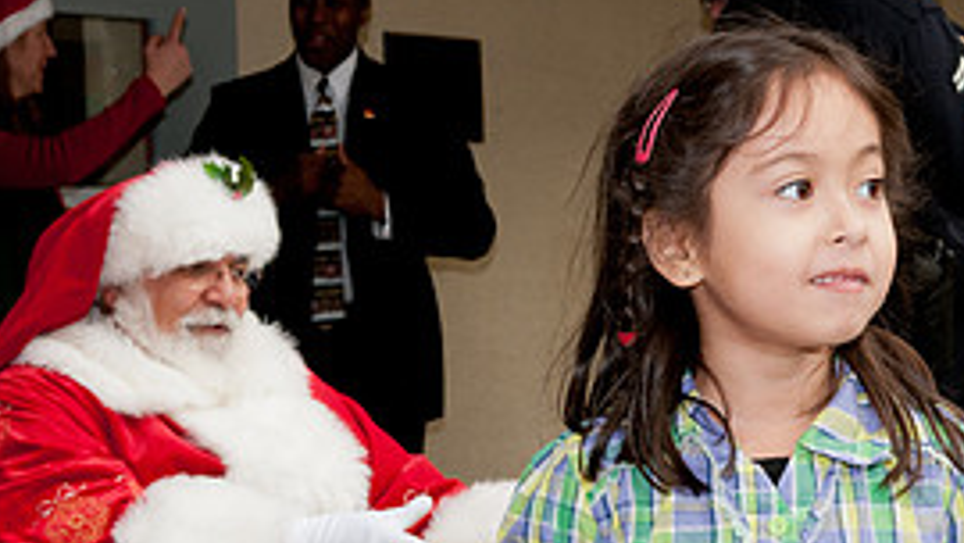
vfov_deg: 9.4
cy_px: 495
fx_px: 3273
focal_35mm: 128
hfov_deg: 16.7
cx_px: 739
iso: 320
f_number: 8
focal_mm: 38
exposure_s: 1/250
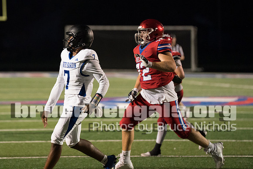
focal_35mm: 294
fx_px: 2068
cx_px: 67
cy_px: 45
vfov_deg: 4.7
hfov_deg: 7.0
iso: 8000
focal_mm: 200
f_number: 2.8
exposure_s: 1/1000
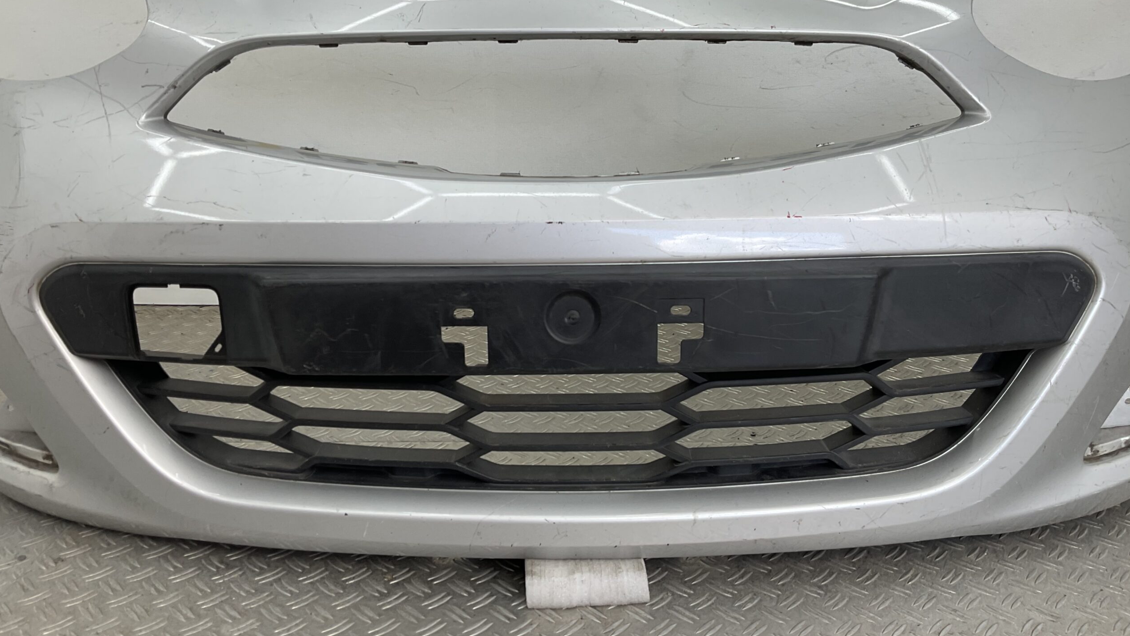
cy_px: 281
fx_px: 959
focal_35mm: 32
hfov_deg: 61.0
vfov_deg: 36.6
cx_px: 570
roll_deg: -1.1
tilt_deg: -15.6
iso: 16
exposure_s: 1/129
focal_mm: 3
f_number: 1.8
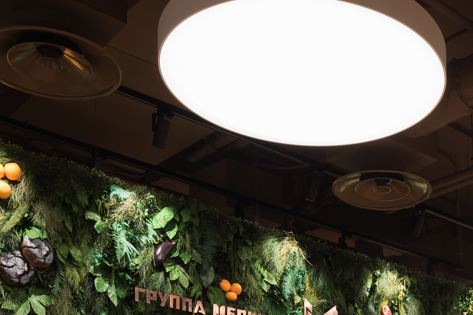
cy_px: 446
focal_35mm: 60
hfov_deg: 31.9
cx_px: 421
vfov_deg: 20.1
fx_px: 788
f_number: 6.3
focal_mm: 19
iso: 400
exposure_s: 1/30
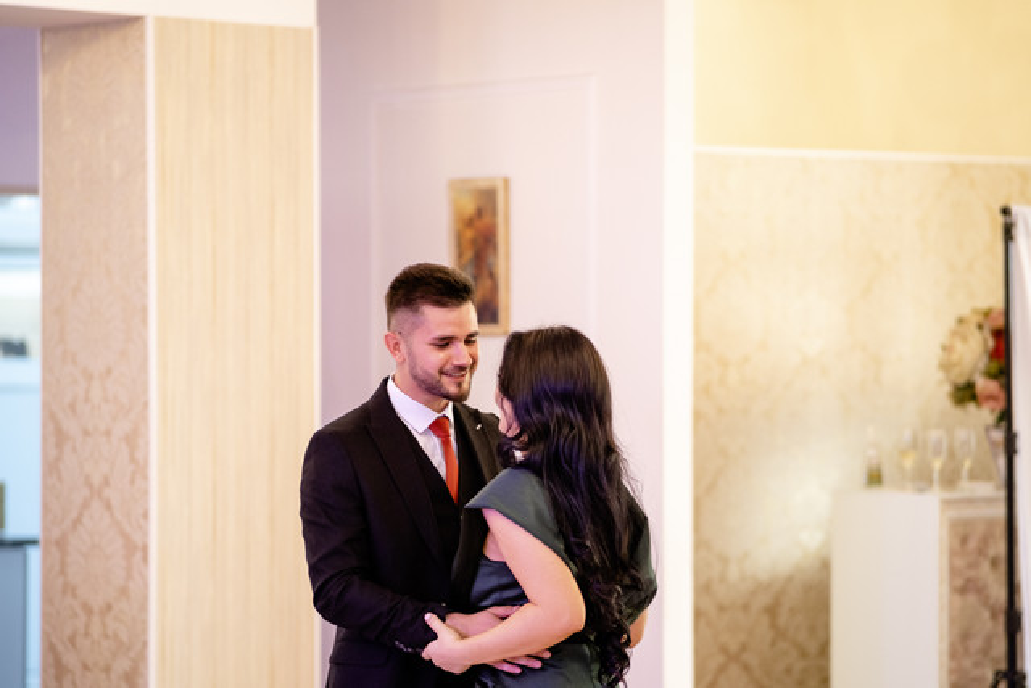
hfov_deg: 16.0
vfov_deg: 10.7
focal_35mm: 128
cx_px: 516
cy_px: 344
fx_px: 3666
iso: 640
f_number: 1.8
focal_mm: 85
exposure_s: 1/200
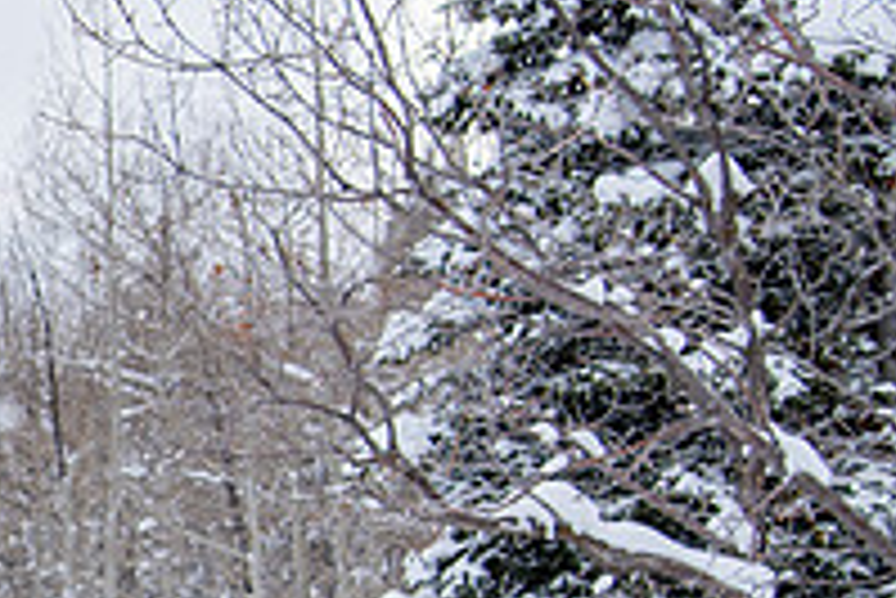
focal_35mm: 142
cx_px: -609
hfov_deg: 13.3
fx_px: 3537
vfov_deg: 9.6
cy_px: 627
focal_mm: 38
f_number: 5
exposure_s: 1/500
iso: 200
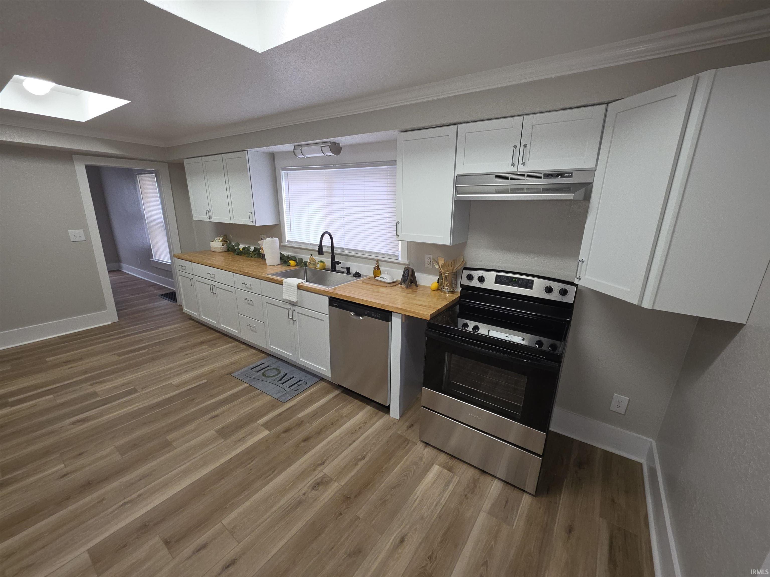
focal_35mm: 13
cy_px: 288
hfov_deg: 106.2
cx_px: 385
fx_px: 289
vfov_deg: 89.9
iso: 100
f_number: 1.9
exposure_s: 1/60
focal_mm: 2.2
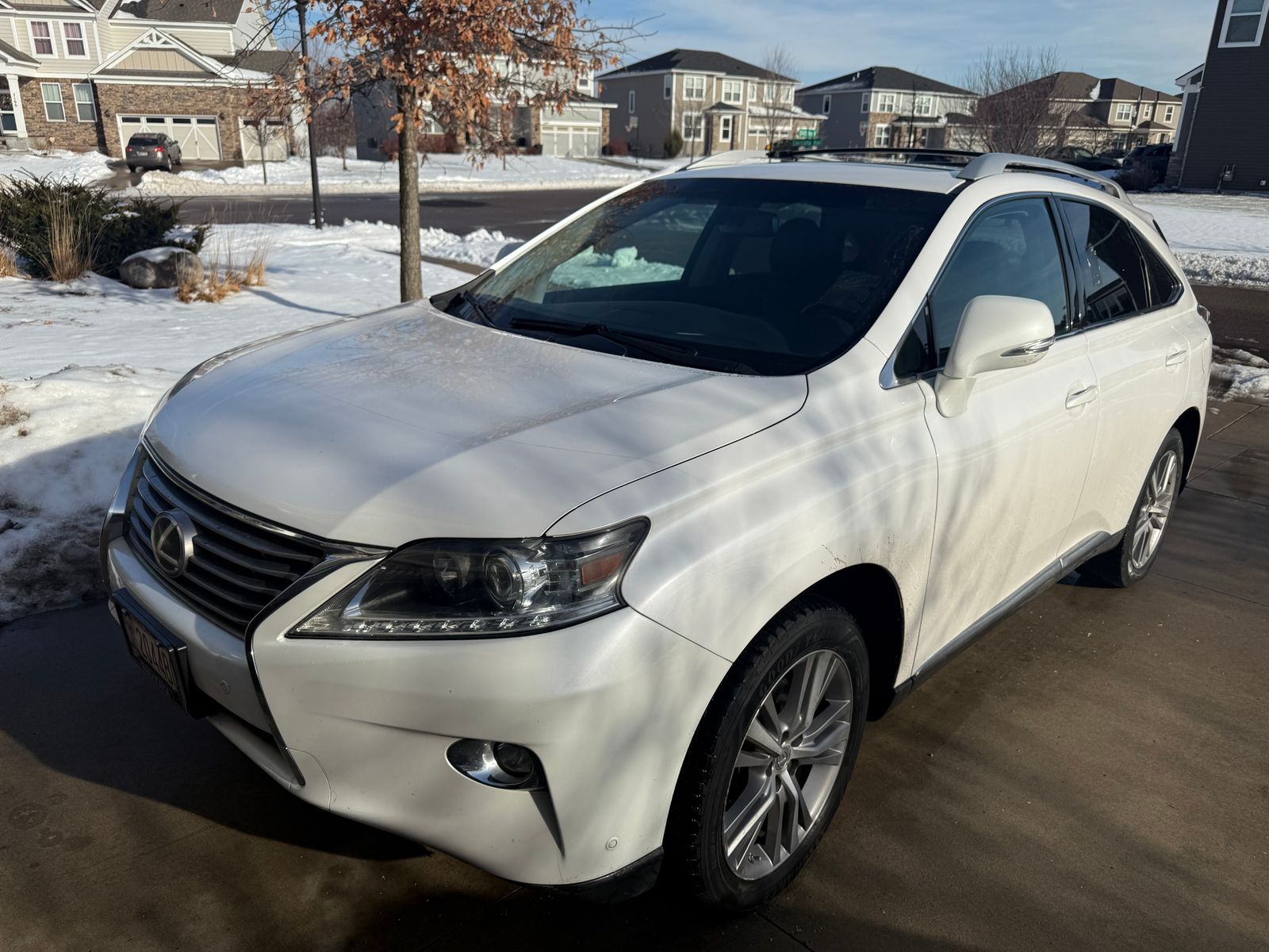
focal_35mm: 24
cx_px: 634
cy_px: 476
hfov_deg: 71.6
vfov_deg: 56.8
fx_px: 880
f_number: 1.78
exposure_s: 1/8130
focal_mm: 6.76
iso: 80
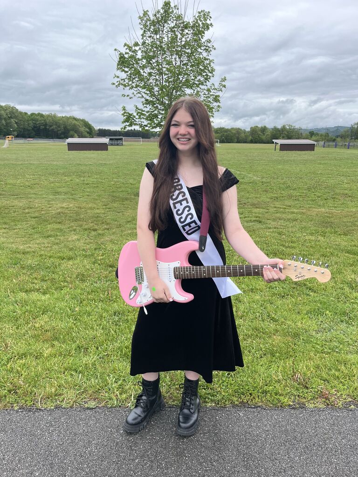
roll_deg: +0.0
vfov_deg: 67.3
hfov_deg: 53.1
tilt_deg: -15.5
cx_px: 179
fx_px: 359
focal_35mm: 26
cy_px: 238
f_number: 1.6
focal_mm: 5.1
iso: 50
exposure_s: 1/777
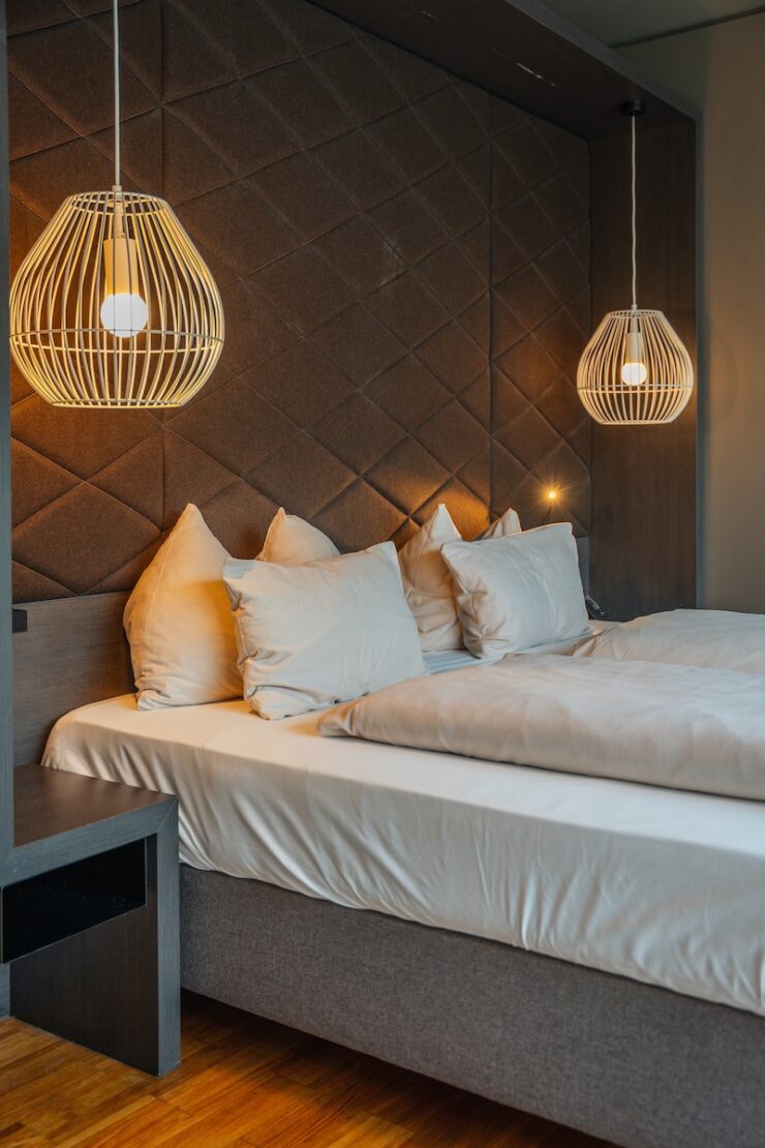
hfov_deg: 36.9
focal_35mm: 36
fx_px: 1147
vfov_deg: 53.1
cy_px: 574
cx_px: 382
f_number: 2.8
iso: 200
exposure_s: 1/40
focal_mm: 36
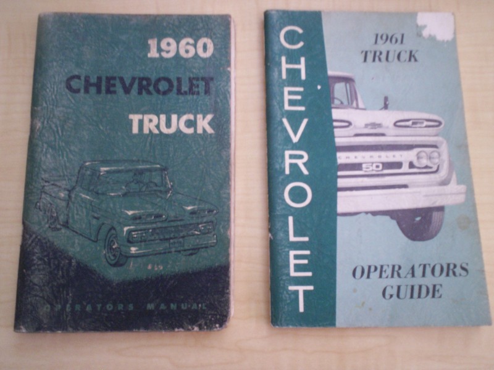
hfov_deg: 51.4
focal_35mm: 36
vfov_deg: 39.7
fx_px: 514
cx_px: 247
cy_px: 185
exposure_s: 1/14.4
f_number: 4.5
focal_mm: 5.9
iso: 140
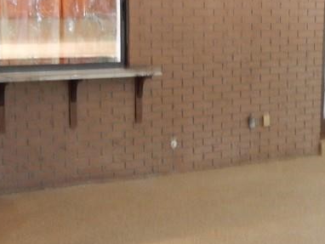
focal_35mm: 67
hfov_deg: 29.0
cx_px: 167
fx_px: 629
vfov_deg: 22.0
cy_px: 118
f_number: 3.4
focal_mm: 4.5
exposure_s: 1/8
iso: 500
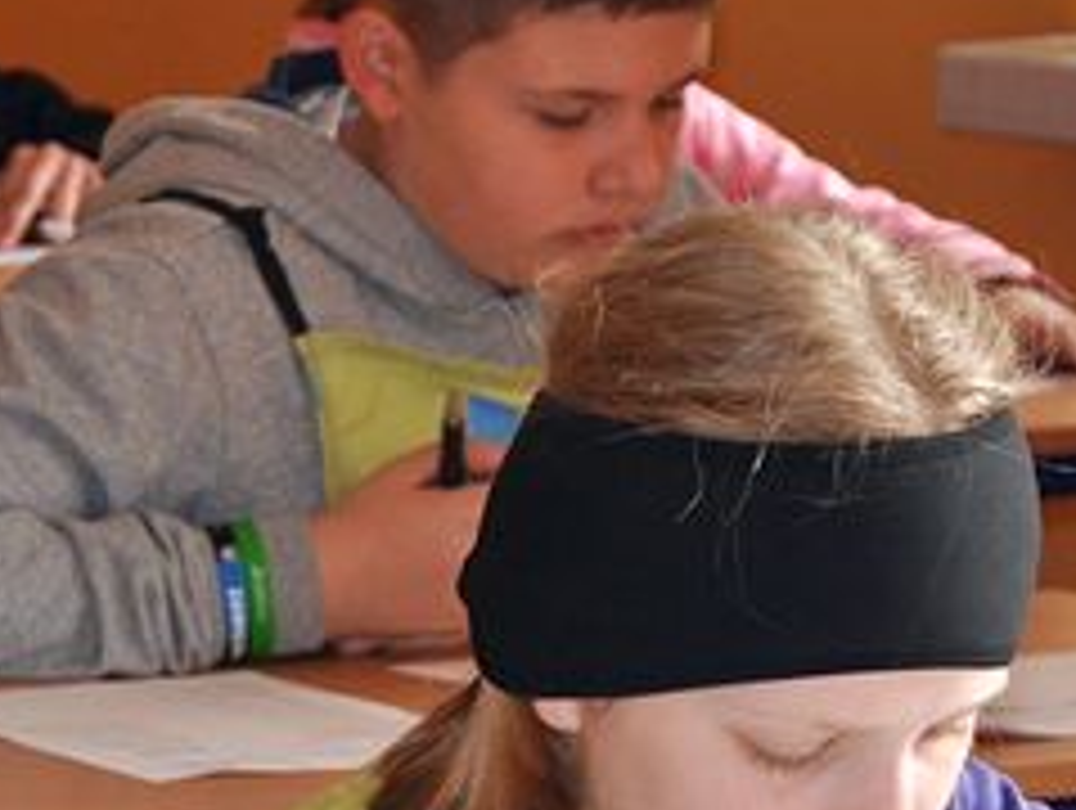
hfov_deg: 7.4
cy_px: 610
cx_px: 293
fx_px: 8281
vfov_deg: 5.6
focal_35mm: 266
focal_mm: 52
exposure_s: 1/125
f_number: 5
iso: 500
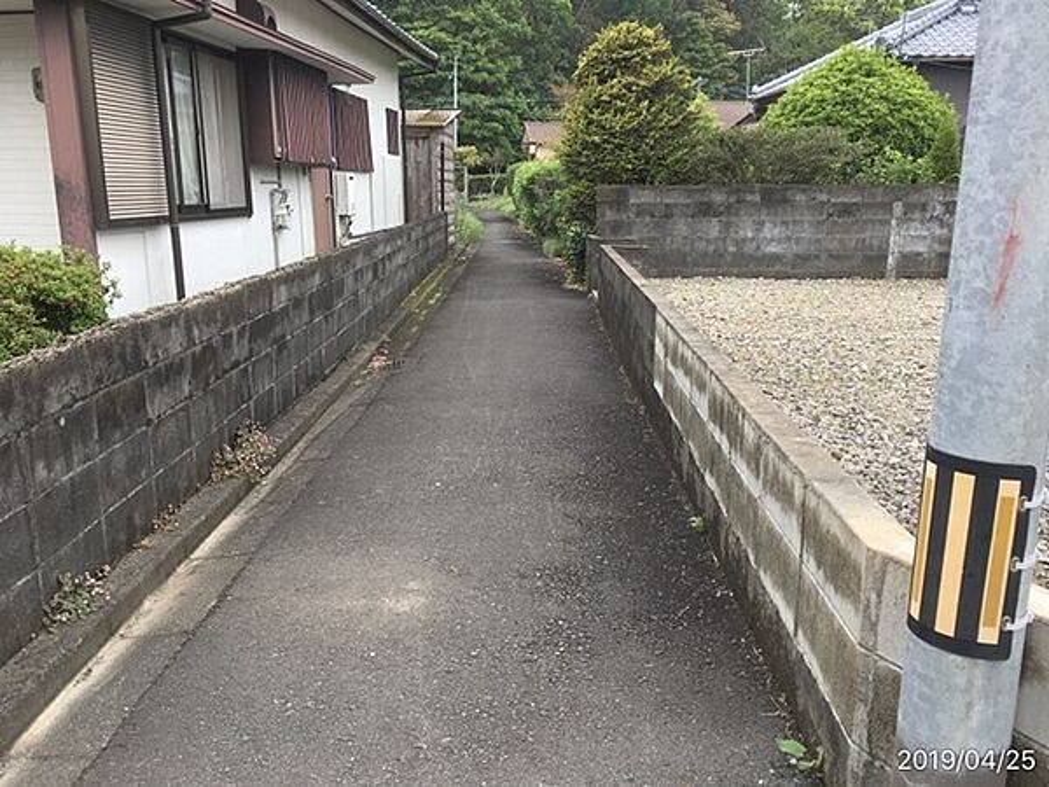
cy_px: 394
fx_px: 879
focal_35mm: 29
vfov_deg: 48.2
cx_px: 524
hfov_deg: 61.7
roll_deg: +0.7
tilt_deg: -12.6
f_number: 2.2
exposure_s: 1/549
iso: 25
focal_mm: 4.15
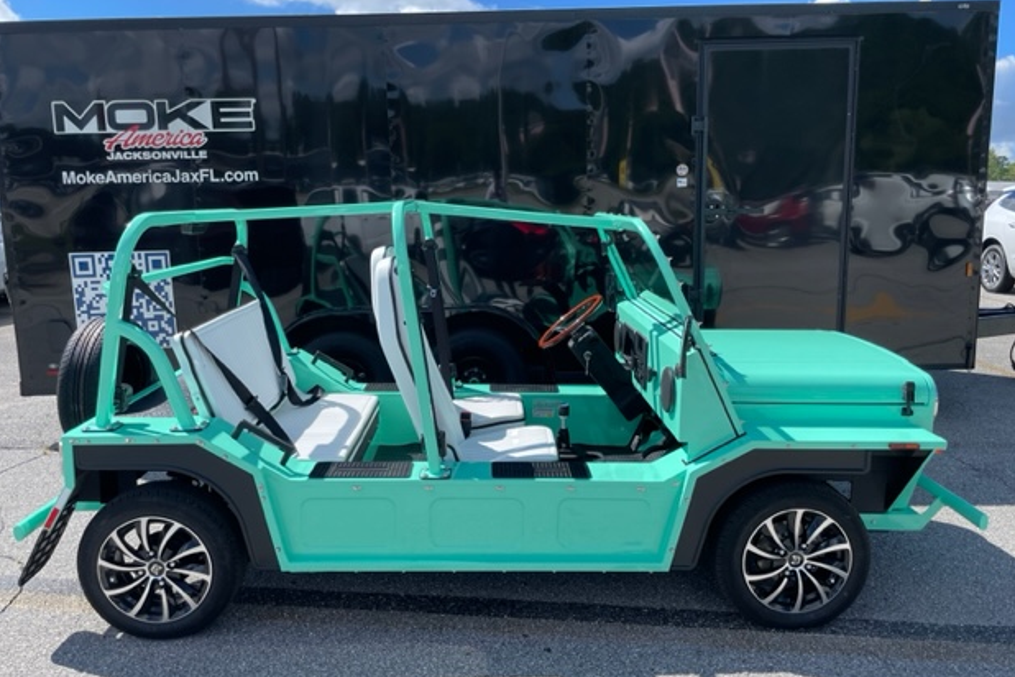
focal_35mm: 28
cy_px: 338
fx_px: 789
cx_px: 519
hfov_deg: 65.5
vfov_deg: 46.4
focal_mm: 4.2
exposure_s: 1/2092
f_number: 1.6
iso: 32
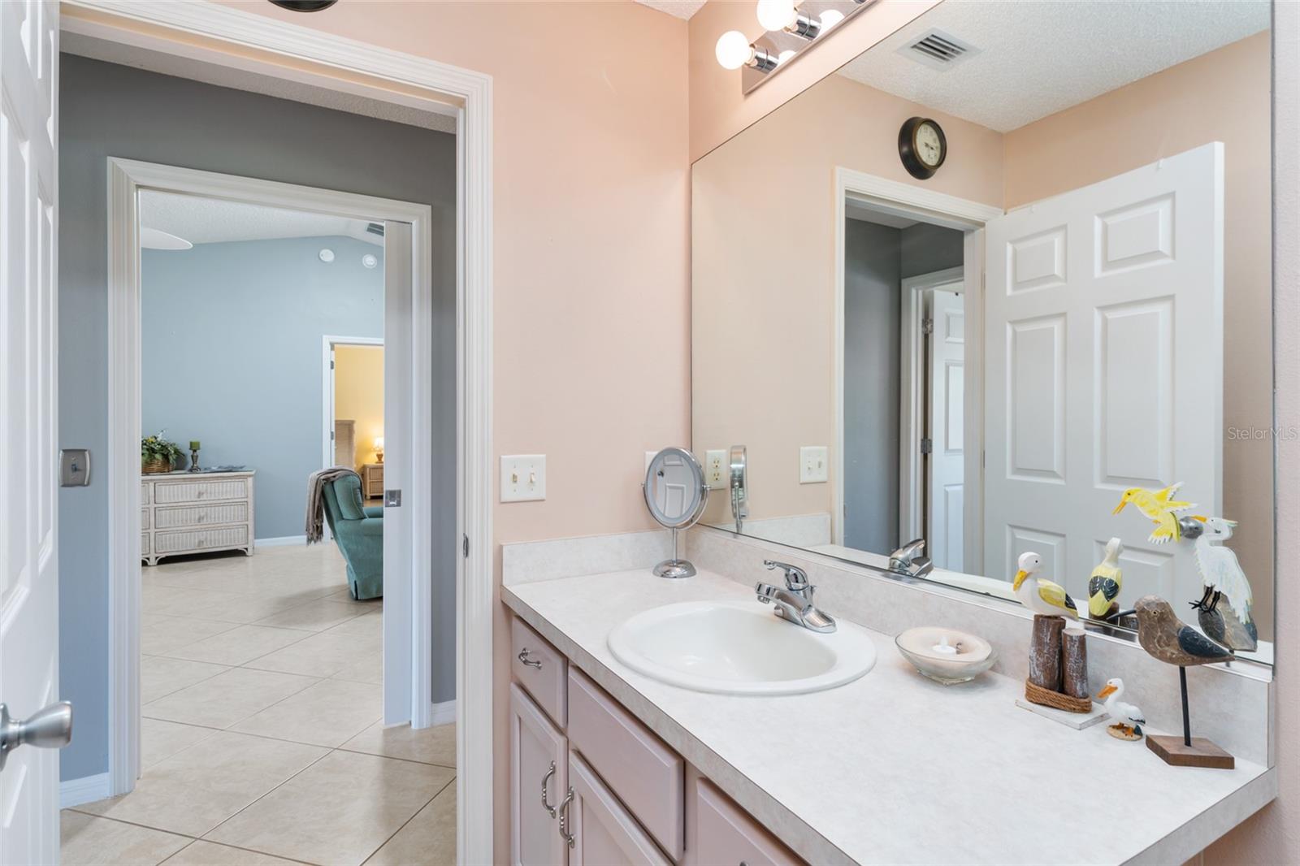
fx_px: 646
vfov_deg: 67.7
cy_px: 433
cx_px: 650
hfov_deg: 90.3
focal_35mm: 18
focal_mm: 17.9
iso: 125
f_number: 7.1
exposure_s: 1/6
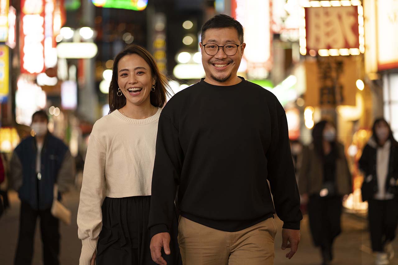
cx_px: 199
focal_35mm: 85
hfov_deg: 23.9
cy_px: 132
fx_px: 940
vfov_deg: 16.1
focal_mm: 85
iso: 320
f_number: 1.8
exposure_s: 1/200
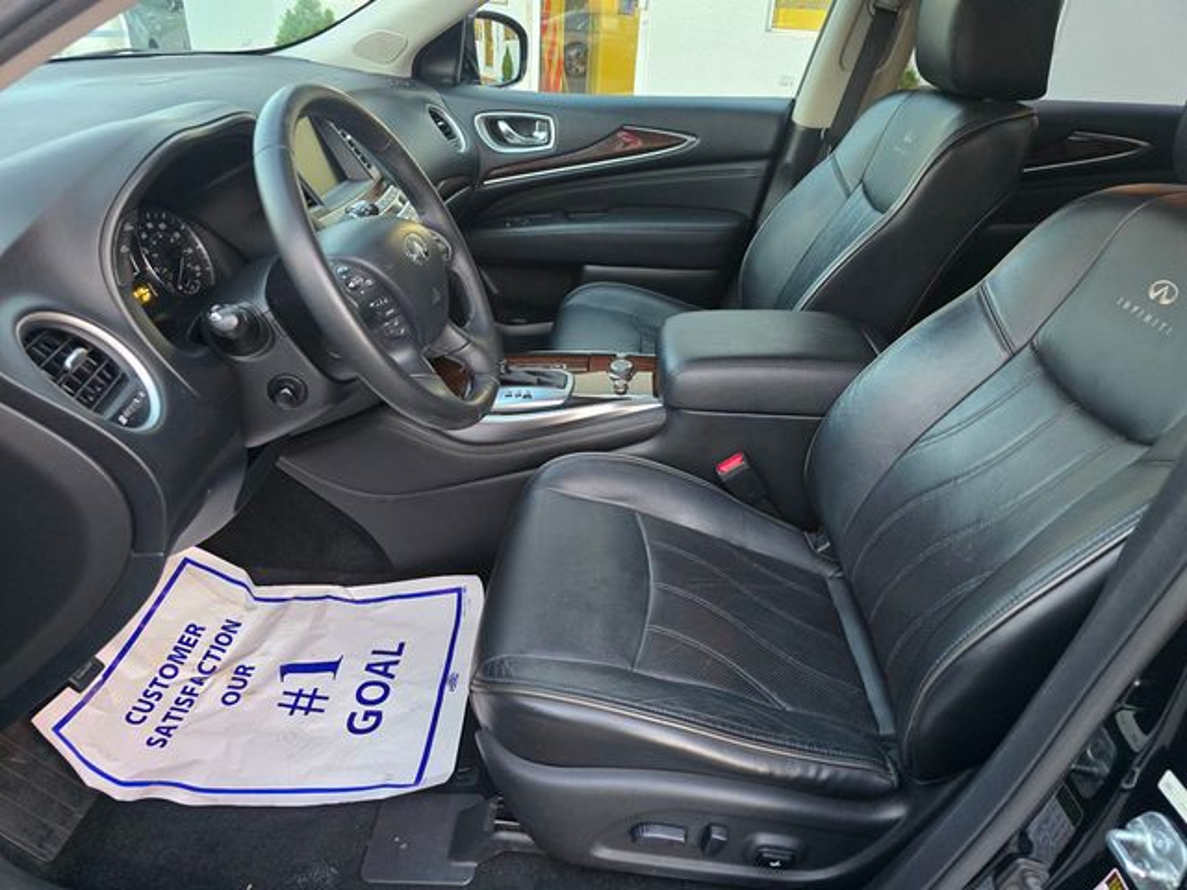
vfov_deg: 58.9
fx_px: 789
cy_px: 445
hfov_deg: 73.9
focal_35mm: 23
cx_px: 594
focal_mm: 6.3
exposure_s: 1/120
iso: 800
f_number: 1.7
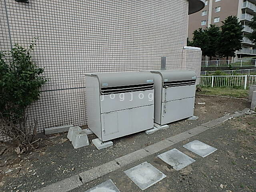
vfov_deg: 63.4
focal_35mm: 21
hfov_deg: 79.0
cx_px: 128
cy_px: 96
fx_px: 155
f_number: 3.5
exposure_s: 1/800
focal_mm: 3.7
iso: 125
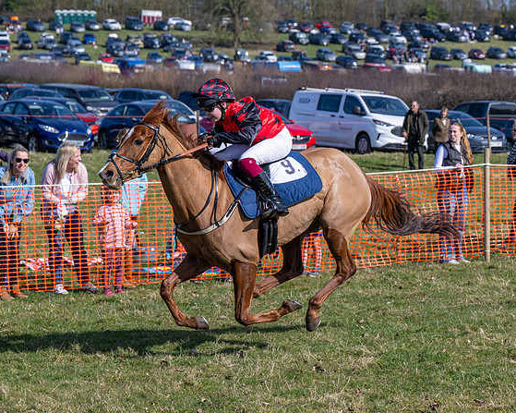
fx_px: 1664
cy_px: 219
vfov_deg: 14.1
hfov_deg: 17.5
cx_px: 388
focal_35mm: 109
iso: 200
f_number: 5
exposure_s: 1/1600
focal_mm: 70
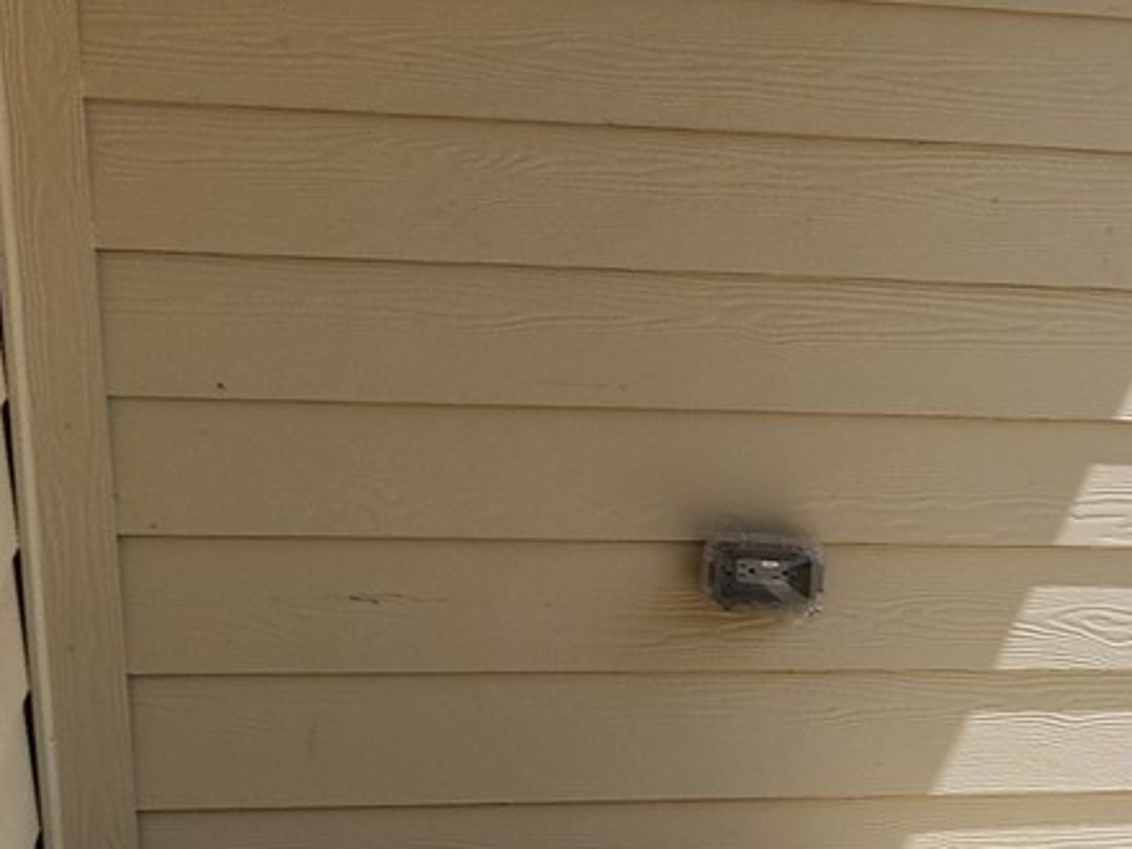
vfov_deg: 13.6
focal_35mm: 107
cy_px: 895
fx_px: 3499
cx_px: 1791
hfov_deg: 16.4
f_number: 1.8
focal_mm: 6.4
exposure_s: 1/1623
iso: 12
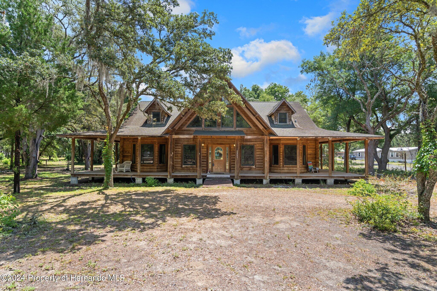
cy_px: 146
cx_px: 218
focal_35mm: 19
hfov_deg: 86.9
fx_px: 231
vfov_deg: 64.5
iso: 400
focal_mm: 19
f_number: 8
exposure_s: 1/250
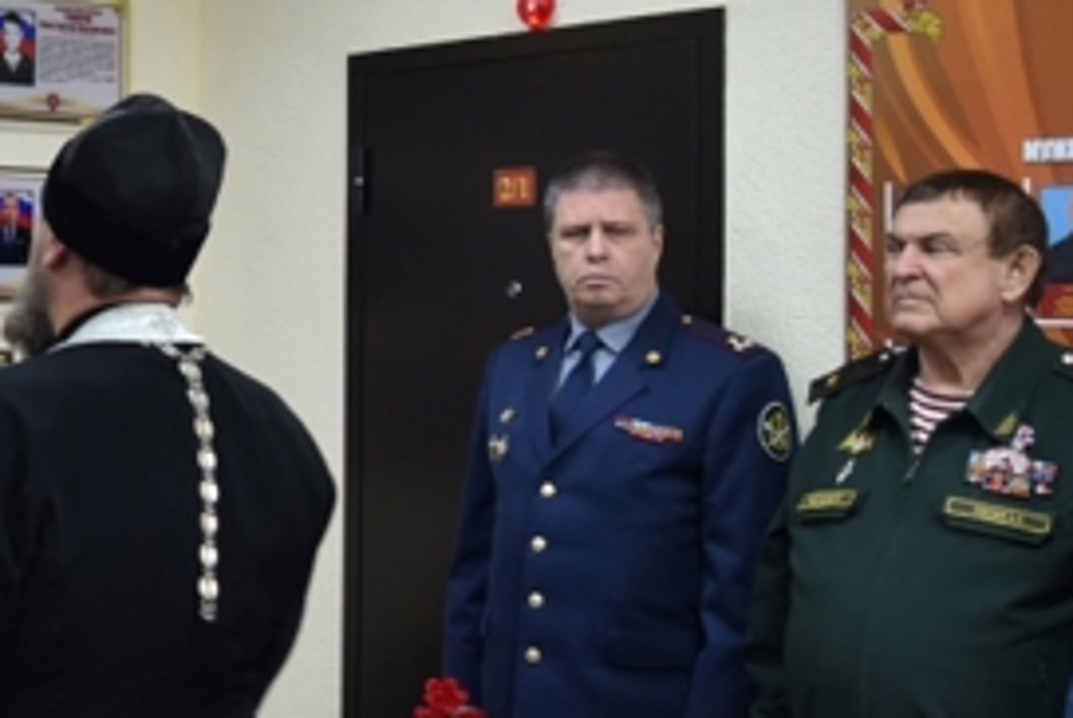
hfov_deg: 27.7
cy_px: 252
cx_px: -120
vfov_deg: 20.6
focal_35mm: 66
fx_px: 1969
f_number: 4
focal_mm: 24
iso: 500
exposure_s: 1/60
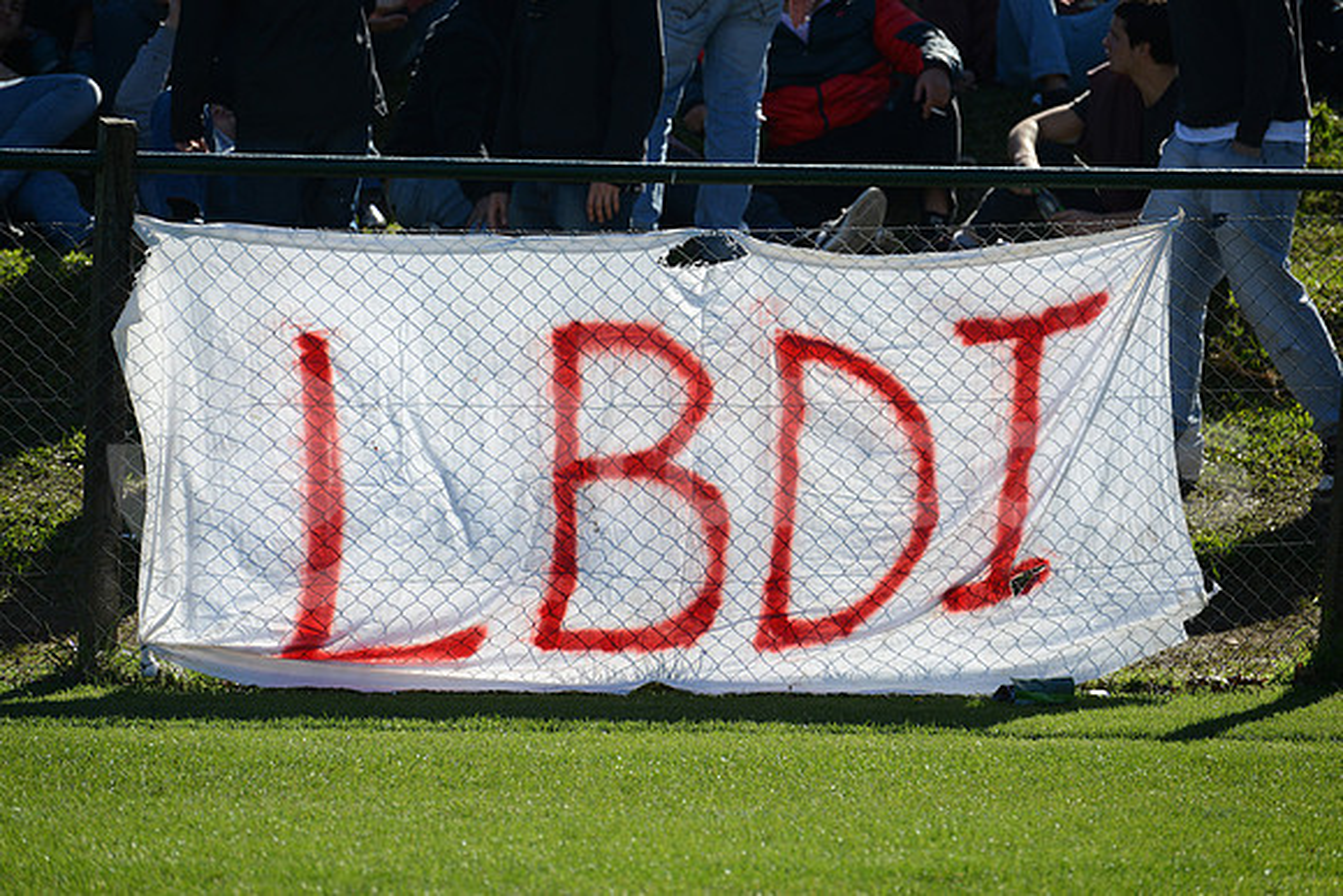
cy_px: 448
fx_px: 8209
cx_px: 672
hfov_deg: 9.4
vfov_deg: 6.2
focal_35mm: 220
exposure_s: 1/2000
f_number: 5.3
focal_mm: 220
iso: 500
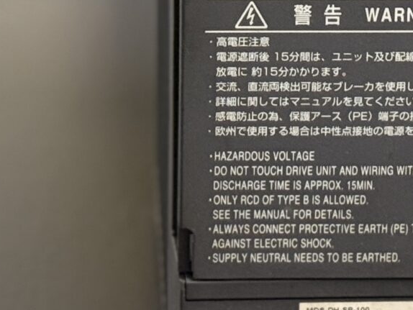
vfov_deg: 6.8
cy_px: -190
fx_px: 2554
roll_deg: -1.0
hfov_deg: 9.2
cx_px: 266
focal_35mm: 214
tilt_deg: -16.5
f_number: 1.78
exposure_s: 1/33
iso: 250
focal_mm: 6.76
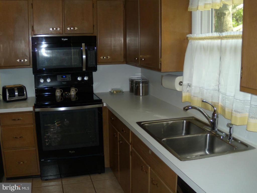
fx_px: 267
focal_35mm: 36
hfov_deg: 51.4
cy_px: 96
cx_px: 128
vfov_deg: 39.7
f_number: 3.6
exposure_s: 1/30
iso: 80
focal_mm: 6.4
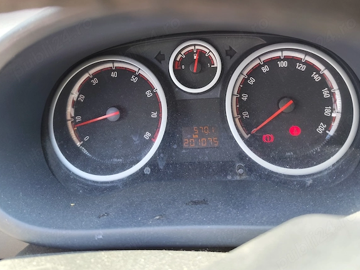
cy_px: 68
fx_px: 333
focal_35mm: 32
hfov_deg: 56.8
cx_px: 184
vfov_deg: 42.8
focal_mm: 6.19
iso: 64
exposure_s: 1/100
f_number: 1.65
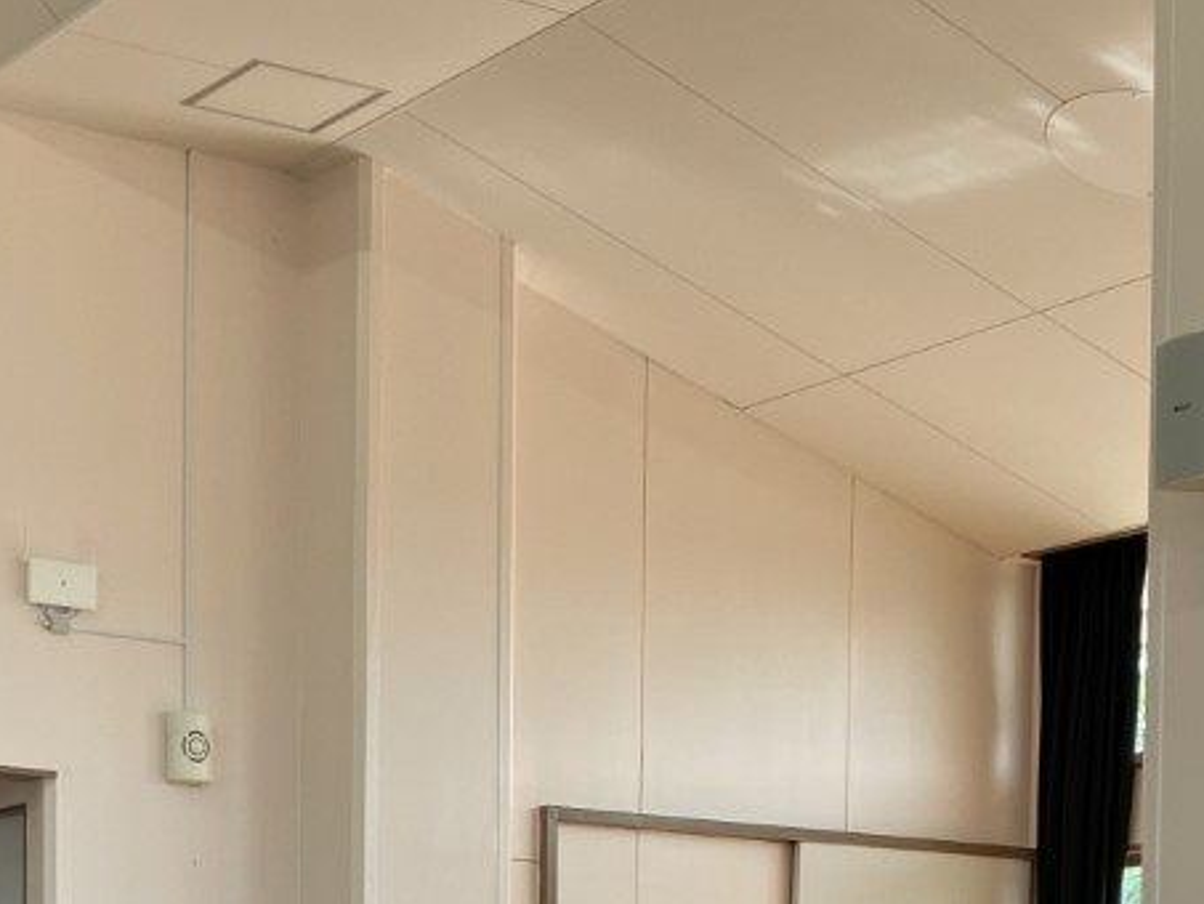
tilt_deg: -1.6
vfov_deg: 15.6
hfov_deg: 22.0
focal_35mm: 89
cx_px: 481
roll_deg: -0.3
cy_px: 1260
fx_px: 3096
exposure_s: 1/120
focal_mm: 3.99
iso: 25
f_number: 1.8
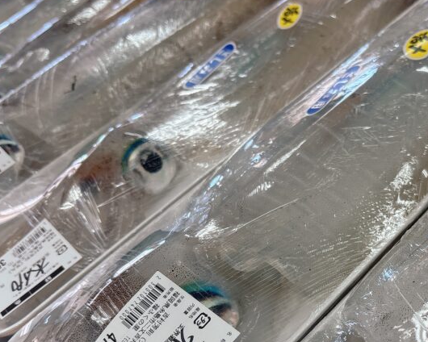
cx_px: 342
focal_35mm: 46
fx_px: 583
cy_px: 241
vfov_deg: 32.3
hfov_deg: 38.8
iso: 80
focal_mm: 5.96
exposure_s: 1/120
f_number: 1.6
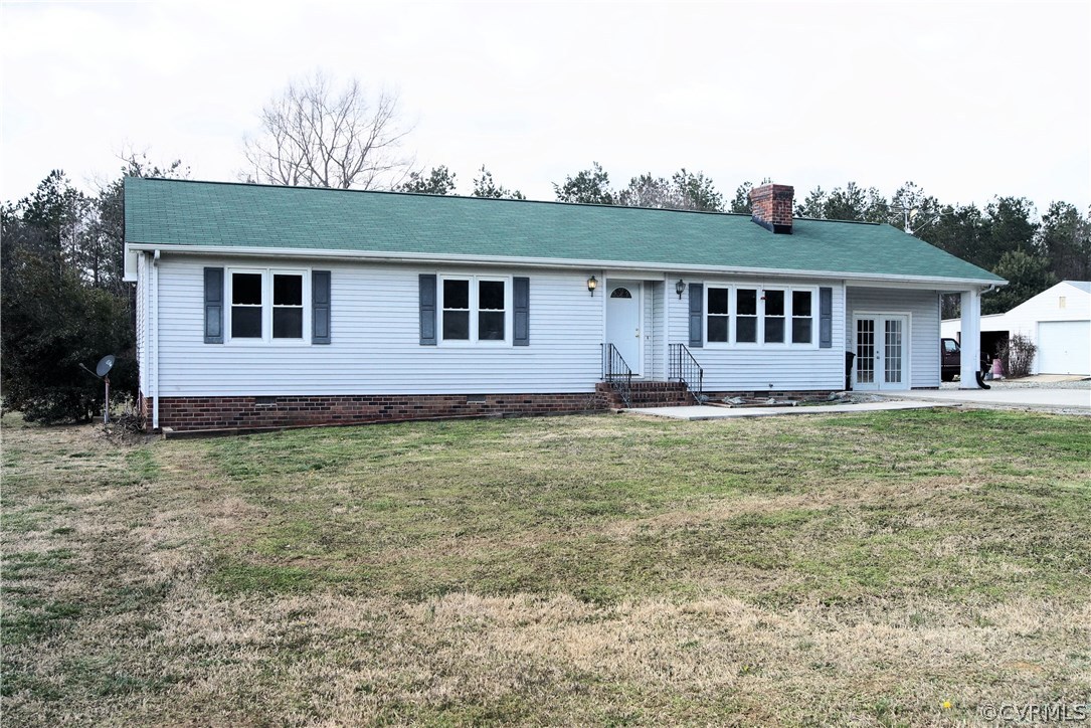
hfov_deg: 24.6
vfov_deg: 16.6
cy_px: 364
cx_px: 546
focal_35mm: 82
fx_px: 2501
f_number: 9
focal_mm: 55
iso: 400
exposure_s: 1/250
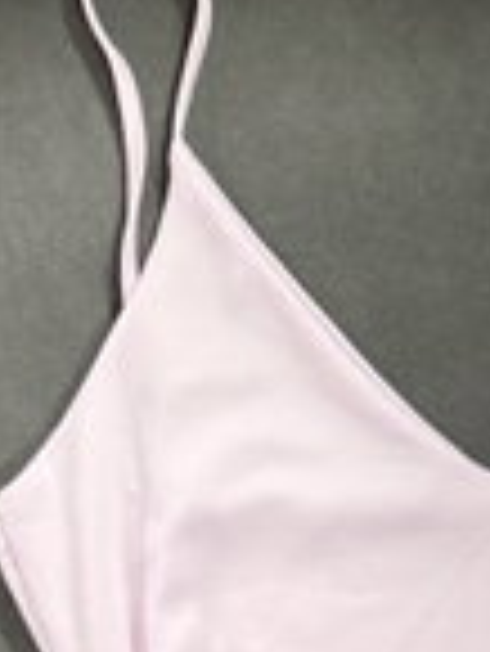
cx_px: 490
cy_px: 969
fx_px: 1658
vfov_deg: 19.5
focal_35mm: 88
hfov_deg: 16.5
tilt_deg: -83.2
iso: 400
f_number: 1.78
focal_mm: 6.76
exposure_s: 1/50
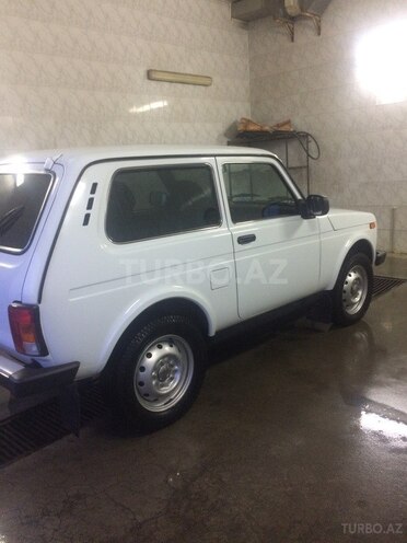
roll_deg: +2.2
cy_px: 272
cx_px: 204
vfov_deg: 61.7
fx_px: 455
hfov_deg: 48.2
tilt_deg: -14.6
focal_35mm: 29
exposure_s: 1/17
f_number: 2.2
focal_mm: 4.15
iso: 250
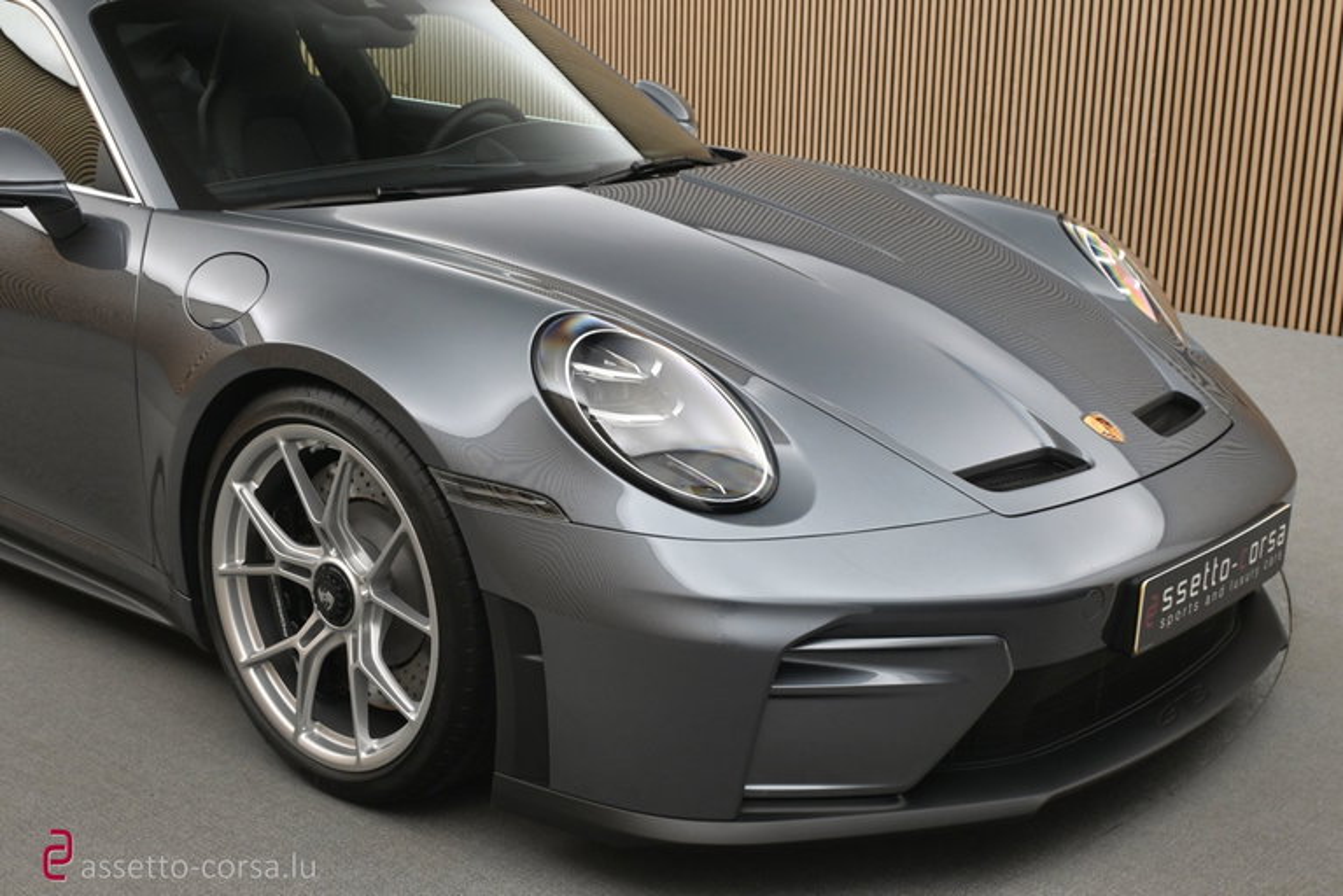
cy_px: 448
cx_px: 672
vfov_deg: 29.4
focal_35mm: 46
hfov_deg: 42.9
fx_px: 1707
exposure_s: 1/50
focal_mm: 30.5
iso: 720
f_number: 4.8
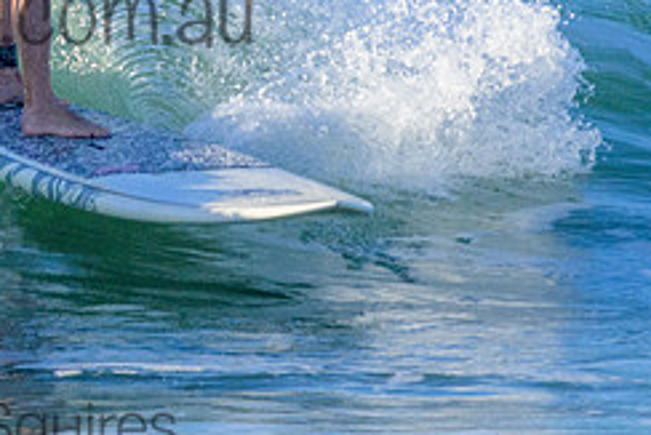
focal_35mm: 2485
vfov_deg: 0.6
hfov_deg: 0.8
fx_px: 44962
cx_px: 209
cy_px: -177
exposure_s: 1/2000
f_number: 11
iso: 1100
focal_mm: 800
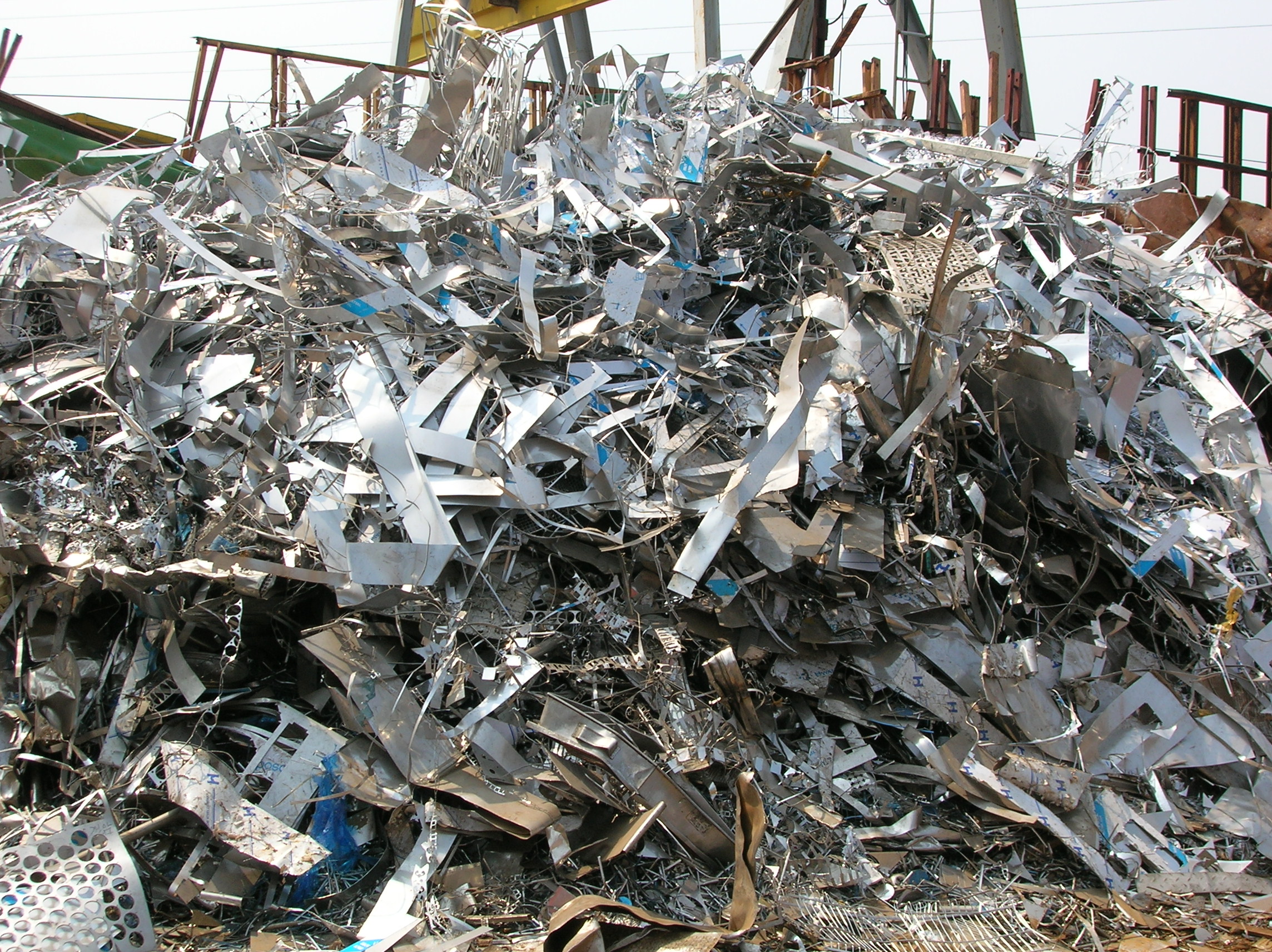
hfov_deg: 38.2
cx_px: 636
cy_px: 476
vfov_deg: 29.1
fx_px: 1836
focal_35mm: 50
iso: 50
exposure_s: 1/214
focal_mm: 8.4
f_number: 5.6
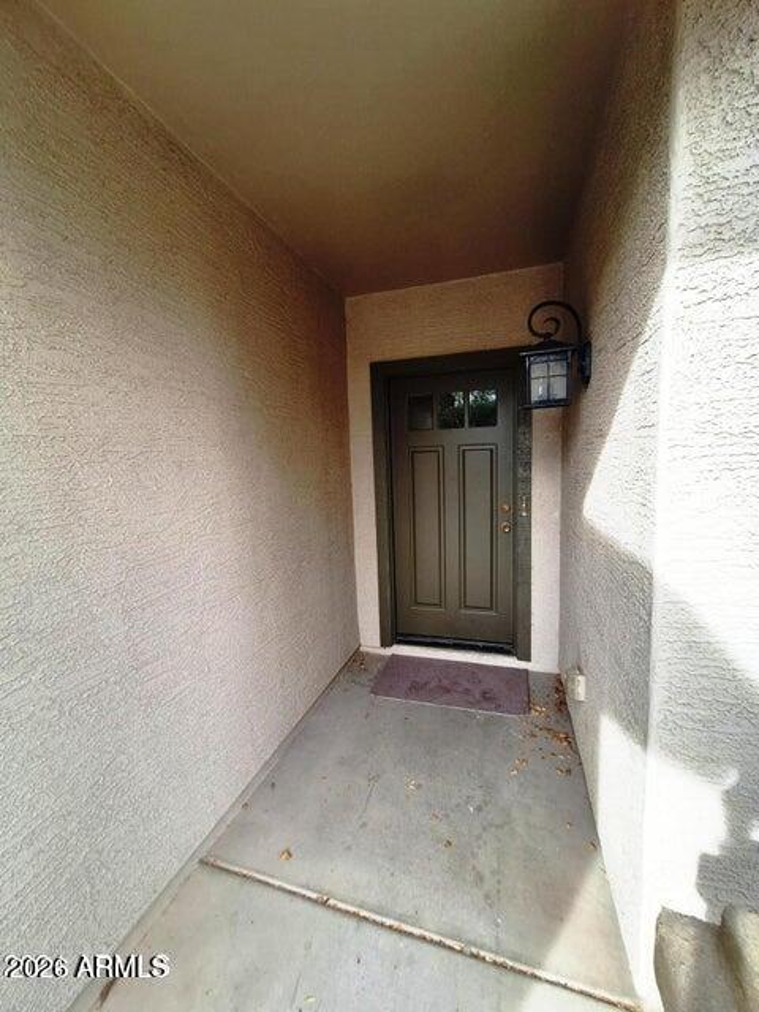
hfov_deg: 89.9
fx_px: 380
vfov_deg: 106.2
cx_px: 380
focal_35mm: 13
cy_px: 506
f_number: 2.2
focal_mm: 1.74
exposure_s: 1/193
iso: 40
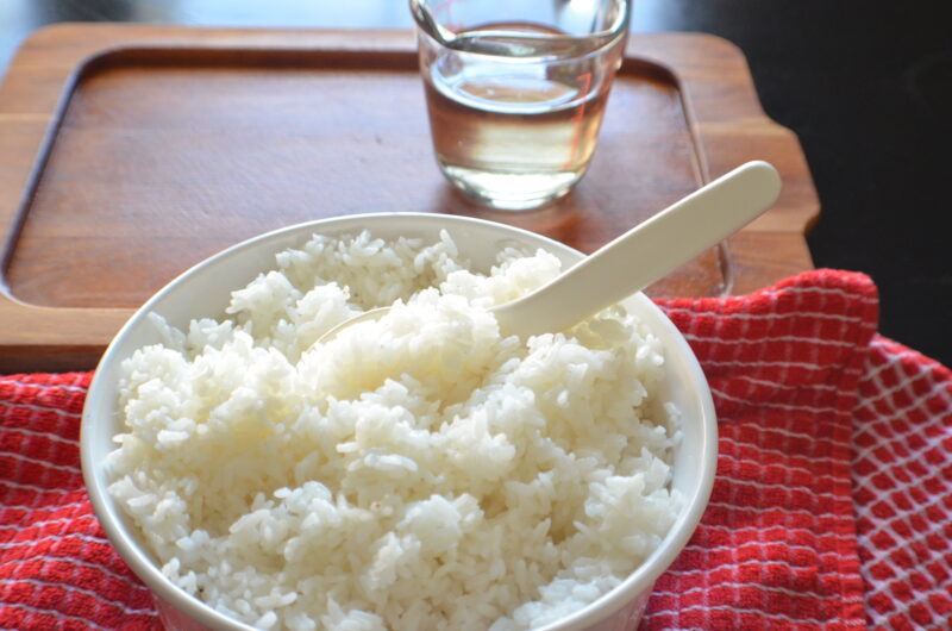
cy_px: 316
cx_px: 476
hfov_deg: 29.9
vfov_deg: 20.1
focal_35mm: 68
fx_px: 1781
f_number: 5.3
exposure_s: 1/60
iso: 1600
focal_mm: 45
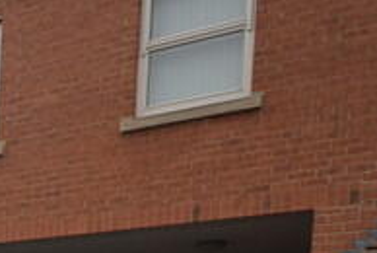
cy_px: 414
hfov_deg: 16.5
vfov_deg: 15.5
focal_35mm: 79
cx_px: -445
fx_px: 829
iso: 100
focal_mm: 10
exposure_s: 1/160
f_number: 6.3
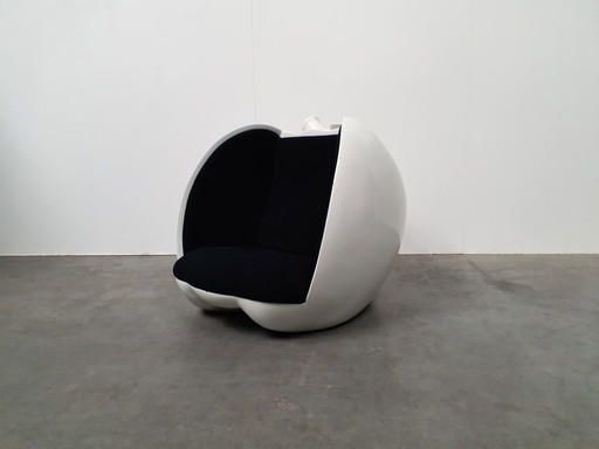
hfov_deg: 67.3
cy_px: 224
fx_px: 450
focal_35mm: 26
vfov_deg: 53.1
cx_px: 300
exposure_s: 1/100
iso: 125
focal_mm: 4.32
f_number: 2.4
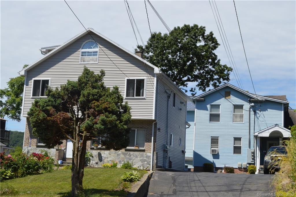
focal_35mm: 39
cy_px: 98
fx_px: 320
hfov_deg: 49.6
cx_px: 148
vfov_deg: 34.1
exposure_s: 1/250
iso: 100
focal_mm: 26
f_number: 8
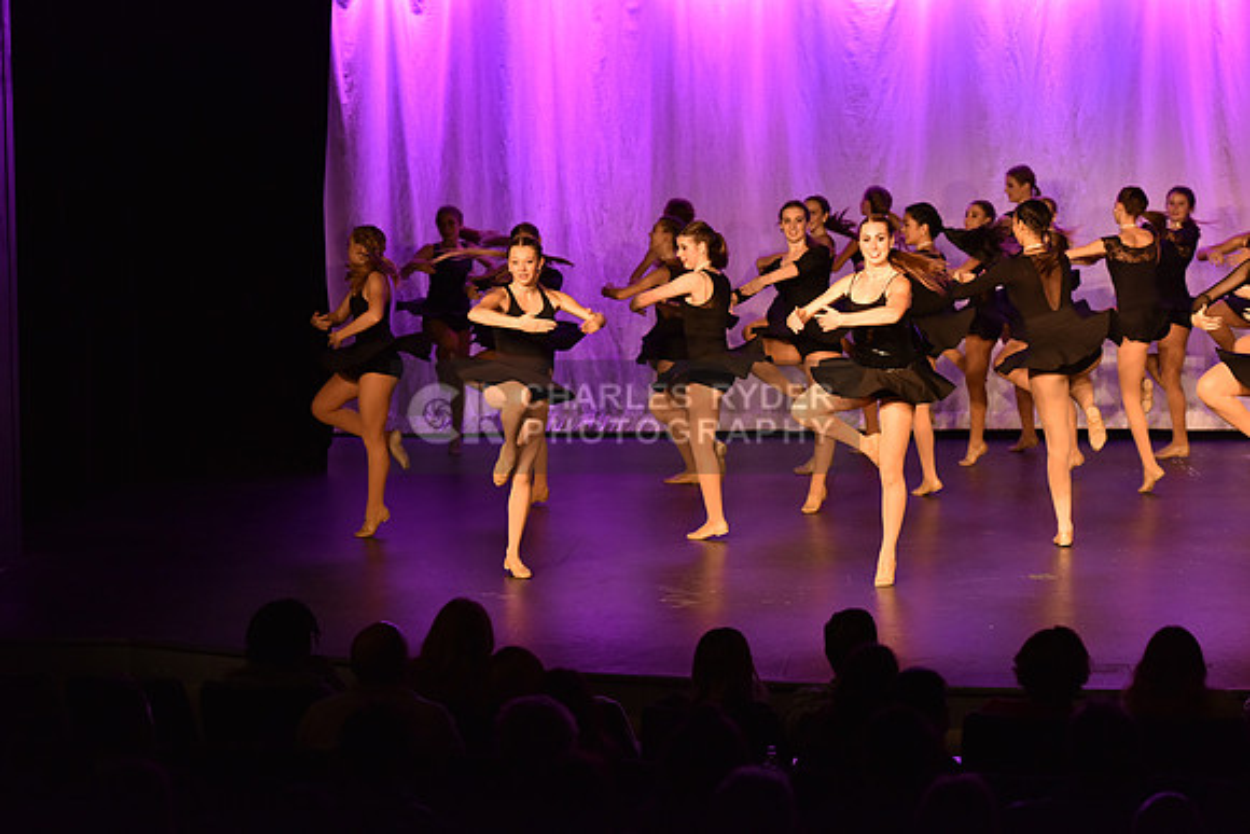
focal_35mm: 102
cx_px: 625
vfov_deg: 13.4
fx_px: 3542
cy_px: 417
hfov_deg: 20.0
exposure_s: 1/320
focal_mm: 102
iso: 2000
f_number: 4
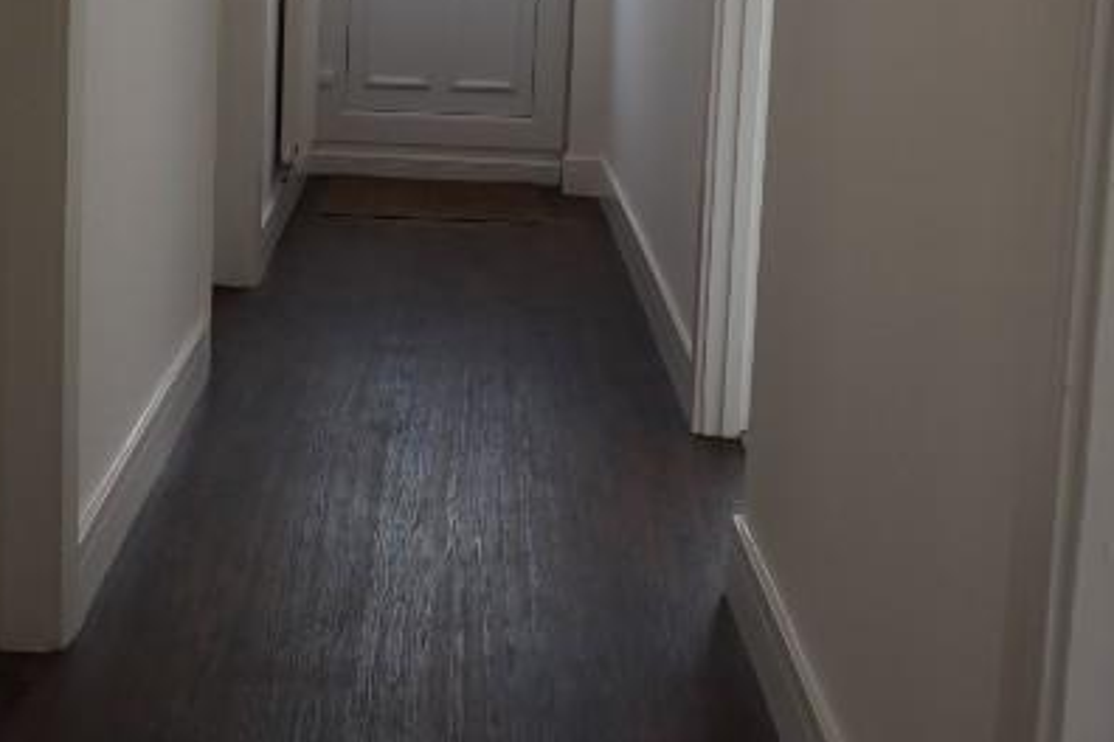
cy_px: 128
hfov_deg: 32.3
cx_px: 464
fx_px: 1918
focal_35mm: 62
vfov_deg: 21.6
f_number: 6.3
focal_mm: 16
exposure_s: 1/100
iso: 160
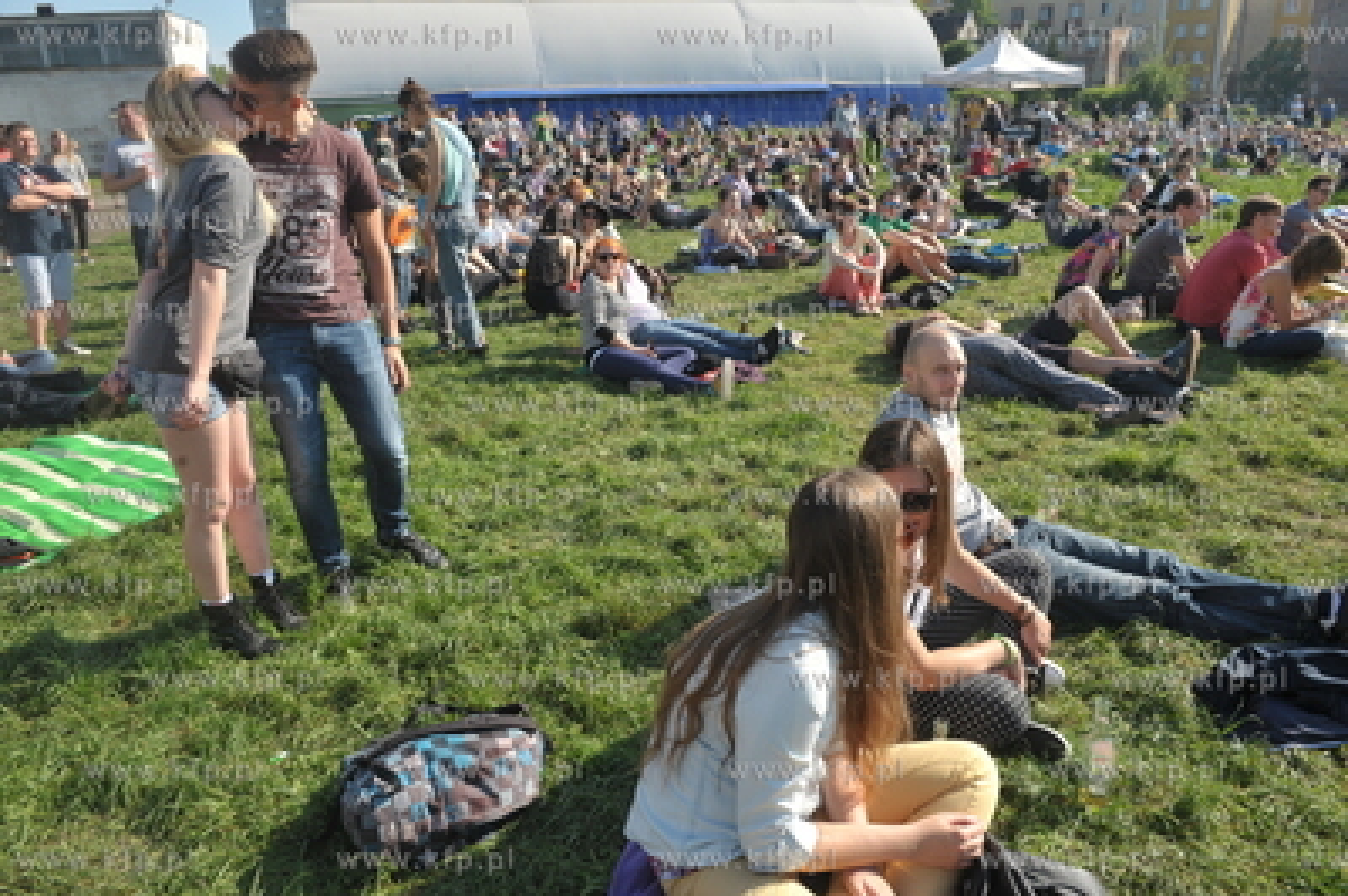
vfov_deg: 53.1
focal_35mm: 24
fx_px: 898
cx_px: 674
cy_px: 448
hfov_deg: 73.8
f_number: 6.3
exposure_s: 1/800
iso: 400
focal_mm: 24
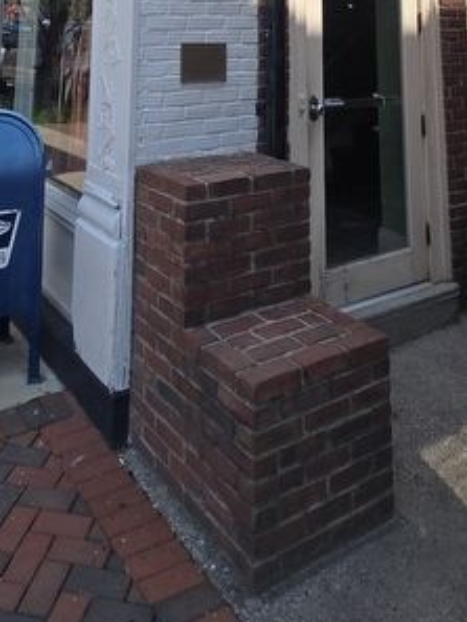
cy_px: -103
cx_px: 209
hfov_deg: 40.7
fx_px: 629
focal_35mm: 35
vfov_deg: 39.8
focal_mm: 2.2
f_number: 2.2
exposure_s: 1/1350
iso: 50
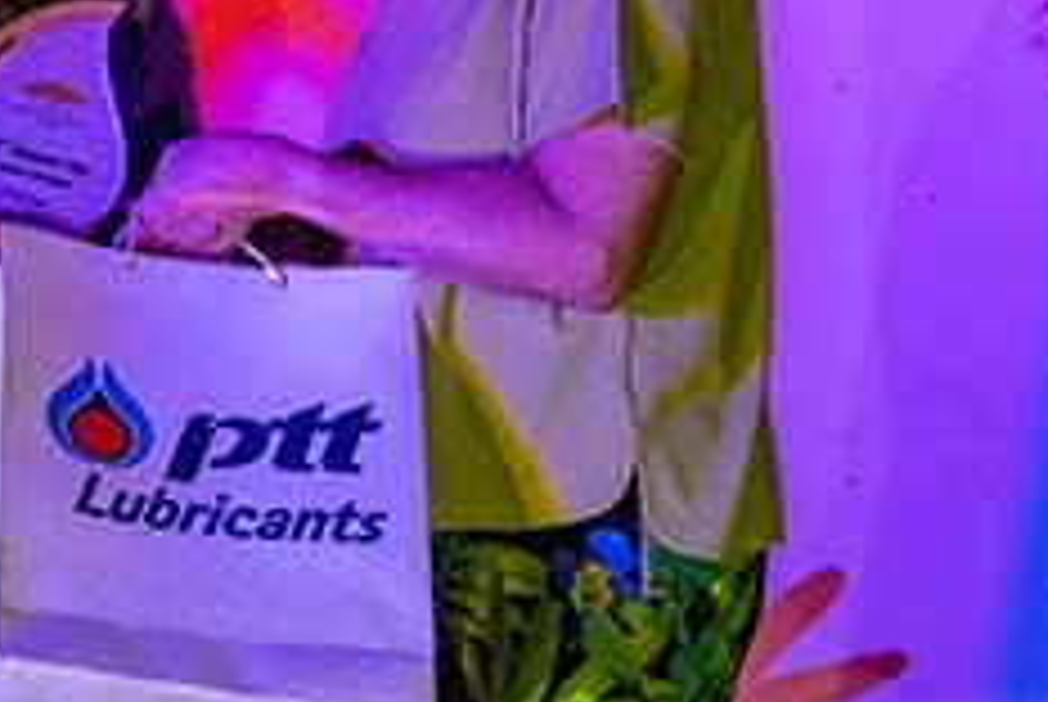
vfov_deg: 7.6
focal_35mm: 181
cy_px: 428
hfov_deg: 11.2
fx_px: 5276
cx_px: 0
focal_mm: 44
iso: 2000
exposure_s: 1/250
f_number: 4.5
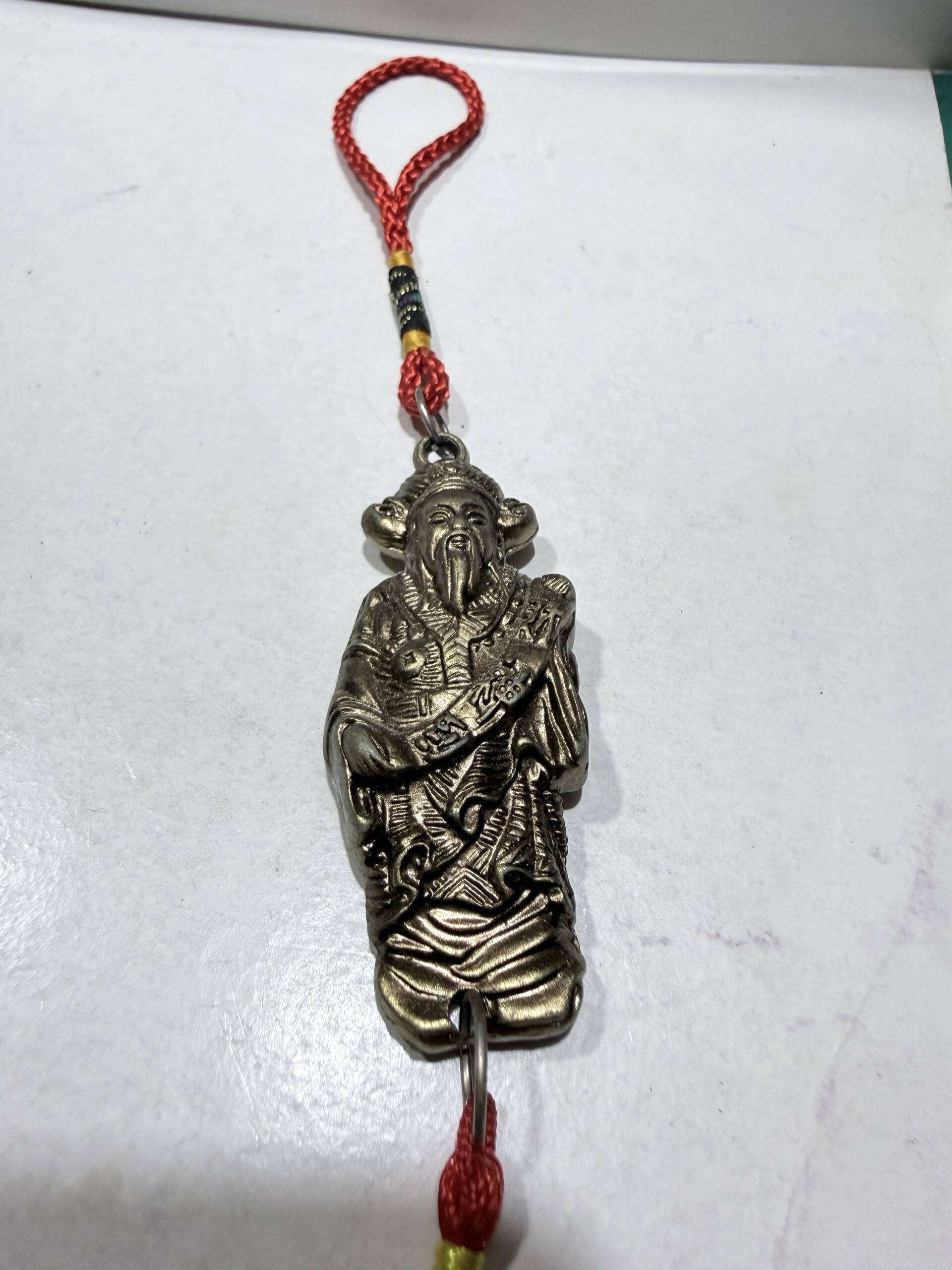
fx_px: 880
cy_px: 635
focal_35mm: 24
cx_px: 476
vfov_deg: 71.6
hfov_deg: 56.8
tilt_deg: -52.8
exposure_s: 1/48
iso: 250
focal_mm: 2.22
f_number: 2.2
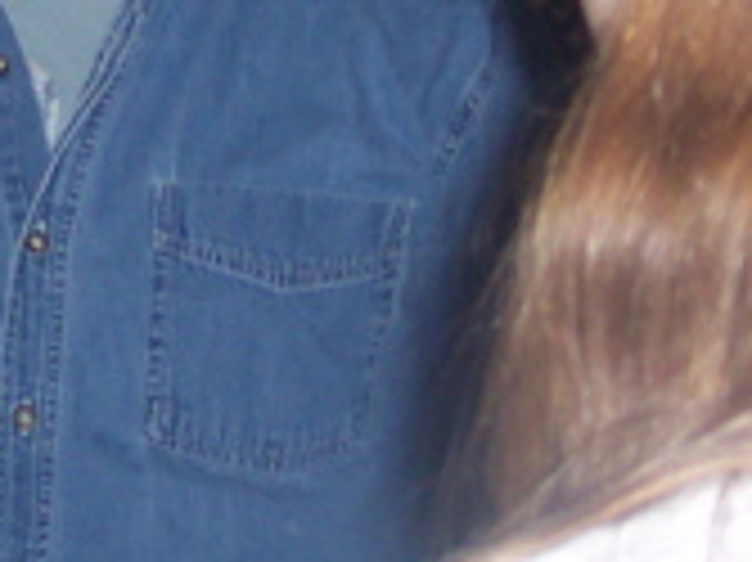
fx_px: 3951
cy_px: -128
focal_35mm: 182
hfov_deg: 10.7
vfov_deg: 8.1
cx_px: -106
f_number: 2.8
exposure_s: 1/30
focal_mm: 8
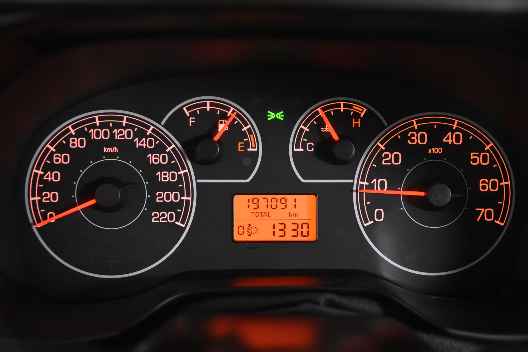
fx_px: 682
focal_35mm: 46
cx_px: 264
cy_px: 176
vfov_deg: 28.9
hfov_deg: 42.3
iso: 3200
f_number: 3.3
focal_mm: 31
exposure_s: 1/50
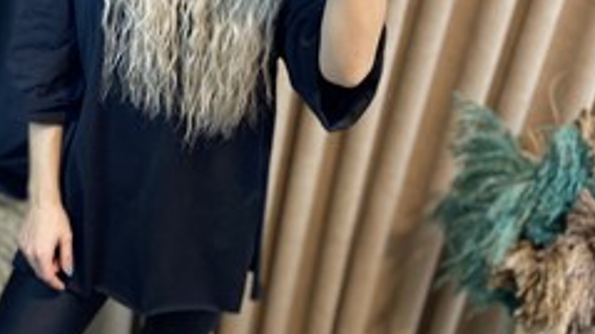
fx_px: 772
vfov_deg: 24.3
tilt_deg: -30.7
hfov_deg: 42.0
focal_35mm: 49
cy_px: 126
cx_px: 241
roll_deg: -9.4
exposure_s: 1/50
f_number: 1.8
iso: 160
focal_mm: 4.25
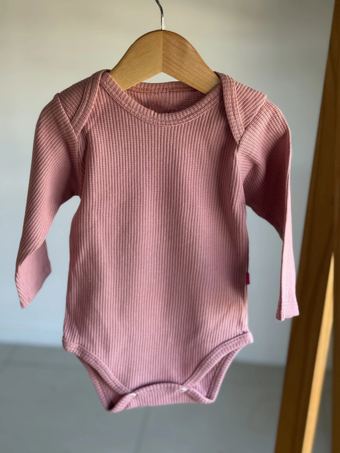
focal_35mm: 48
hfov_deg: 30.3
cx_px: 170
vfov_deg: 39.7
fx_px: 629
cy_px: 226
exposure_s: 1/121
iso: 50
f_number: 1.78
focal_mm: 6.76
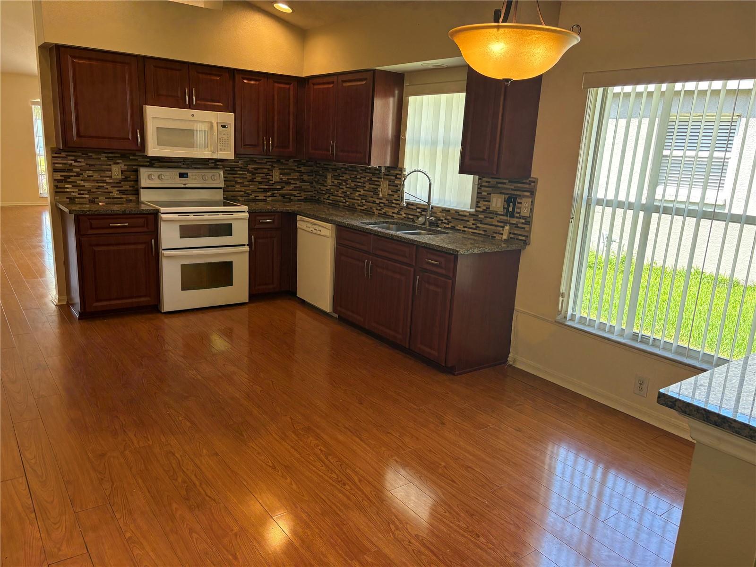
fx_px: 568
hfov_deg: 67.3
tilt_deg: -13.4
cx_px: 378
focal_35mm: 26
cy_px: 284
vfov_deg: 53.1
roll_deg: -3.5
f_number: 1.6
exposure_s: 1/142
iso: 125
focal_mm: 5.96
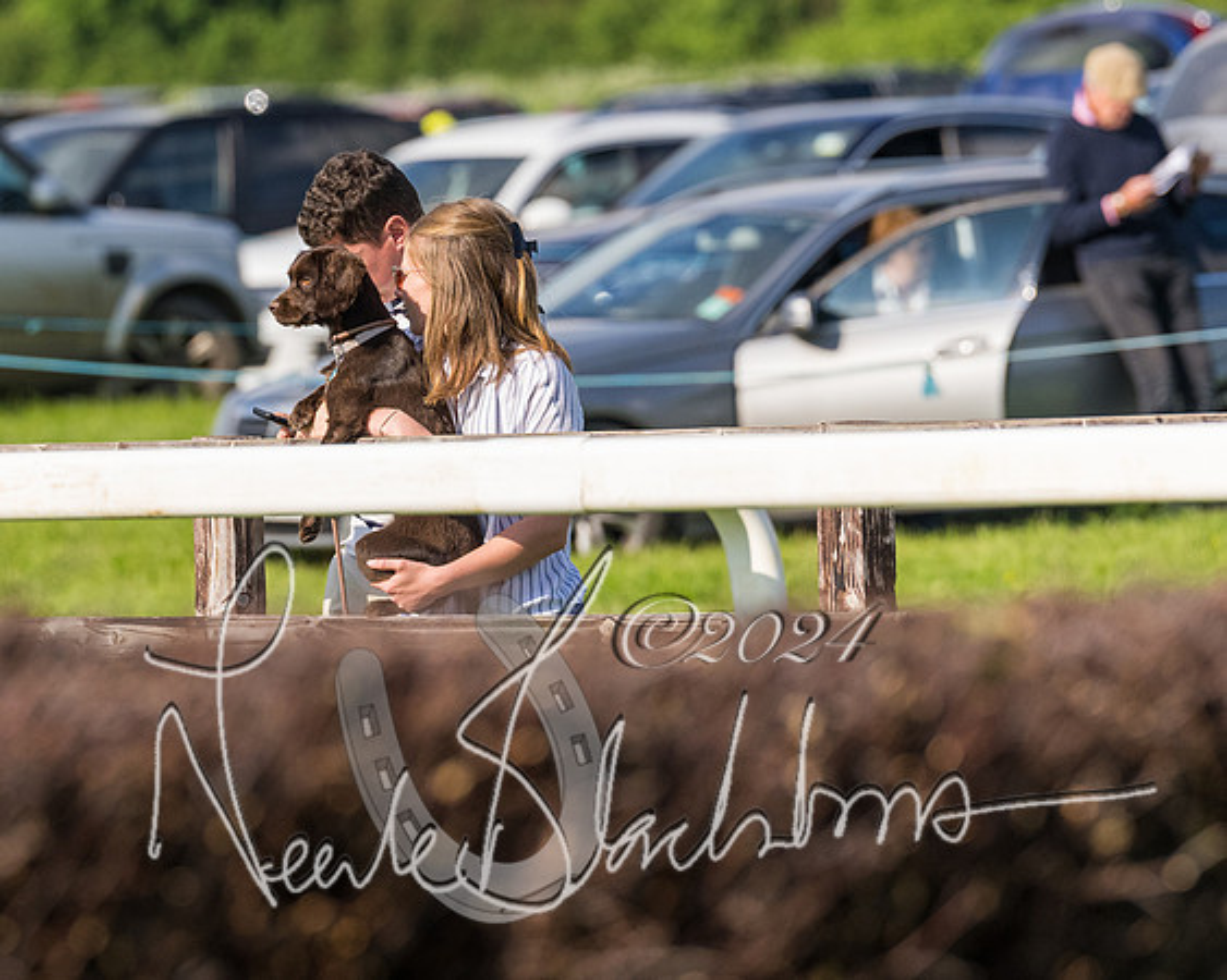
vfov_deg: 3.8
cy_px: 390
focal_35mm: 407
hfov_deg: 4.8
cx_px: 398
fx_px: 14780
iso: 500
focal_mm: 200
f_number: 4
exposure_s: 1/5000
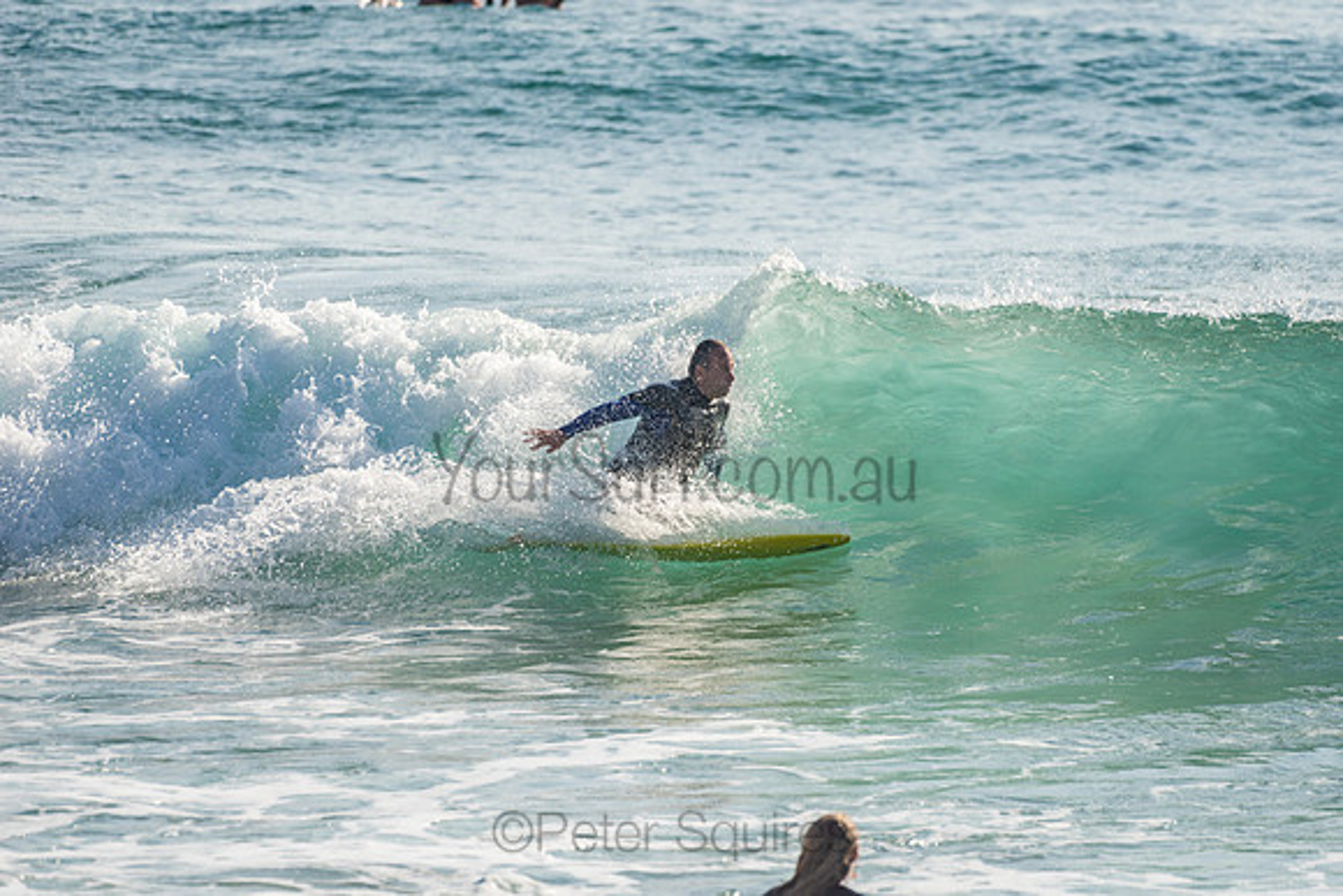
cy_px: 448
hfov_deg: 4.1
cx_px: 672
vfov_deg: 2.8
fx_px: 18656
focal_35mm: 500
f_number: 5.6
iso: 140
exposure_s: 1/2000
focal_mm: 500
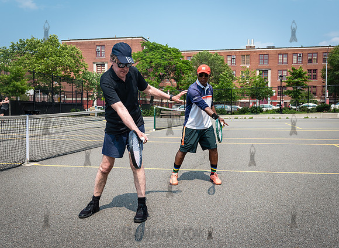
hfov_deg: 53.2
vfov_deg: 40.2
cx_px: 186
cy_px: 125
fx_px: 338
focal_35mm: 35
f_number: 4.5
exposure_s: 1/1600
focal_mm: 26
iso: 200
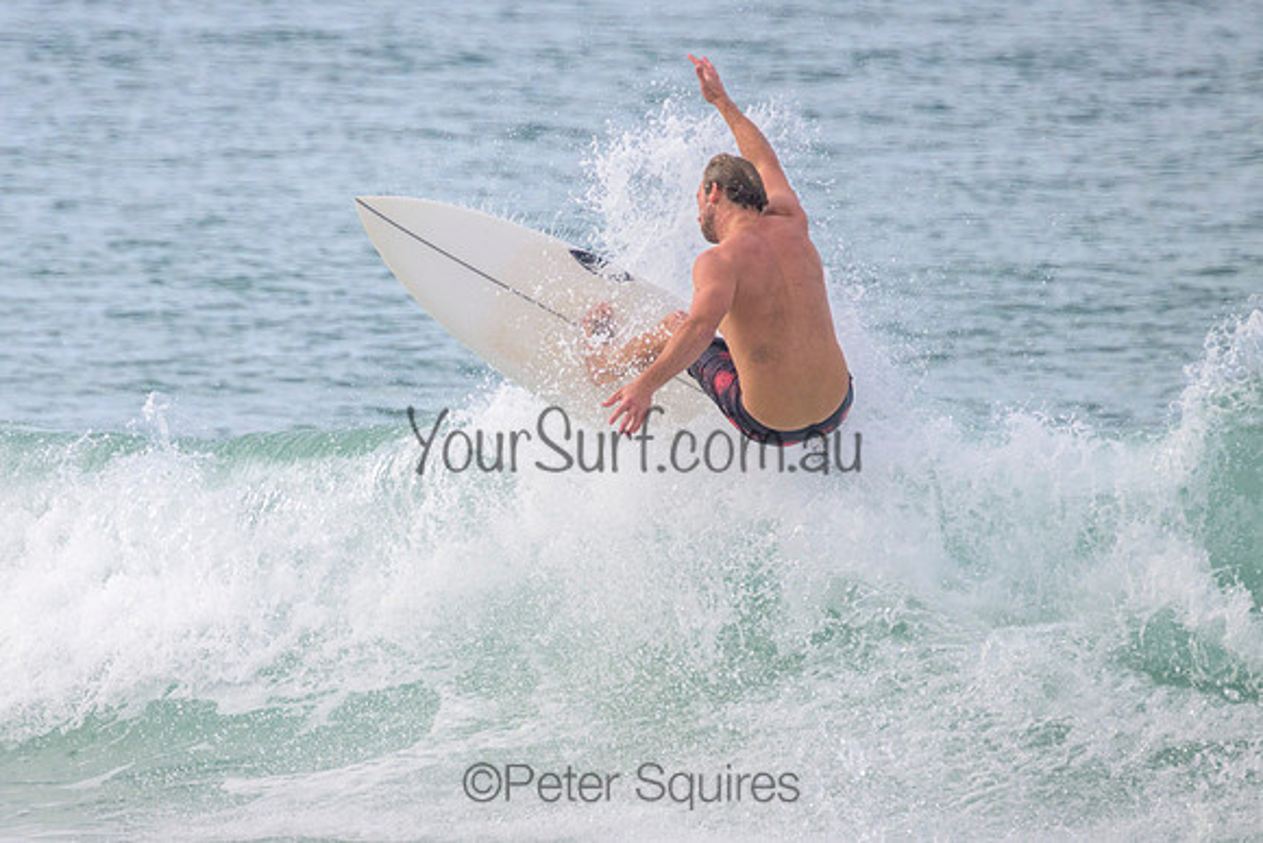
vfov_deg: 1.2
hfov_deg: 1.8
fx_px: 39925
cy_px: 342
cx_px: 365
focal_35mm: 1138
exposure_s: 1/2000
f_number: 11
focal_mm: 800
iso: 1000
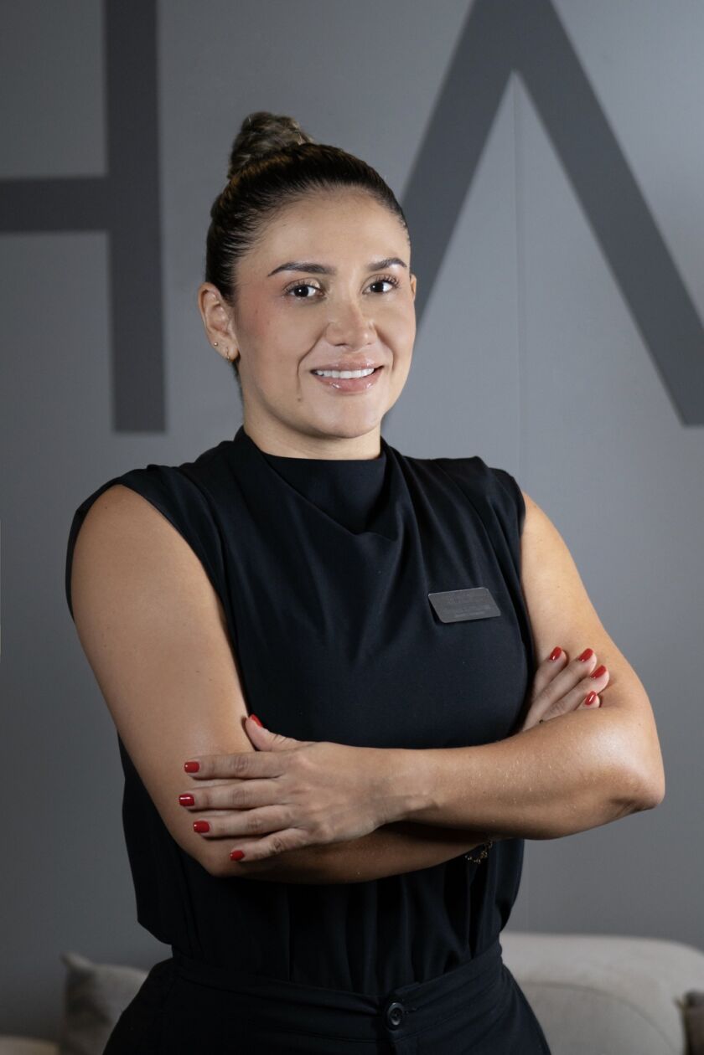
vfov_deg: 17.7
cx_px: 352
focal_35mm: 116
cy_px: 528
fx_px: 3388
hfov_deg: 11.9
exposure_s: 1/100
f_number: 2.8
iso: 800
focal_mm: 77
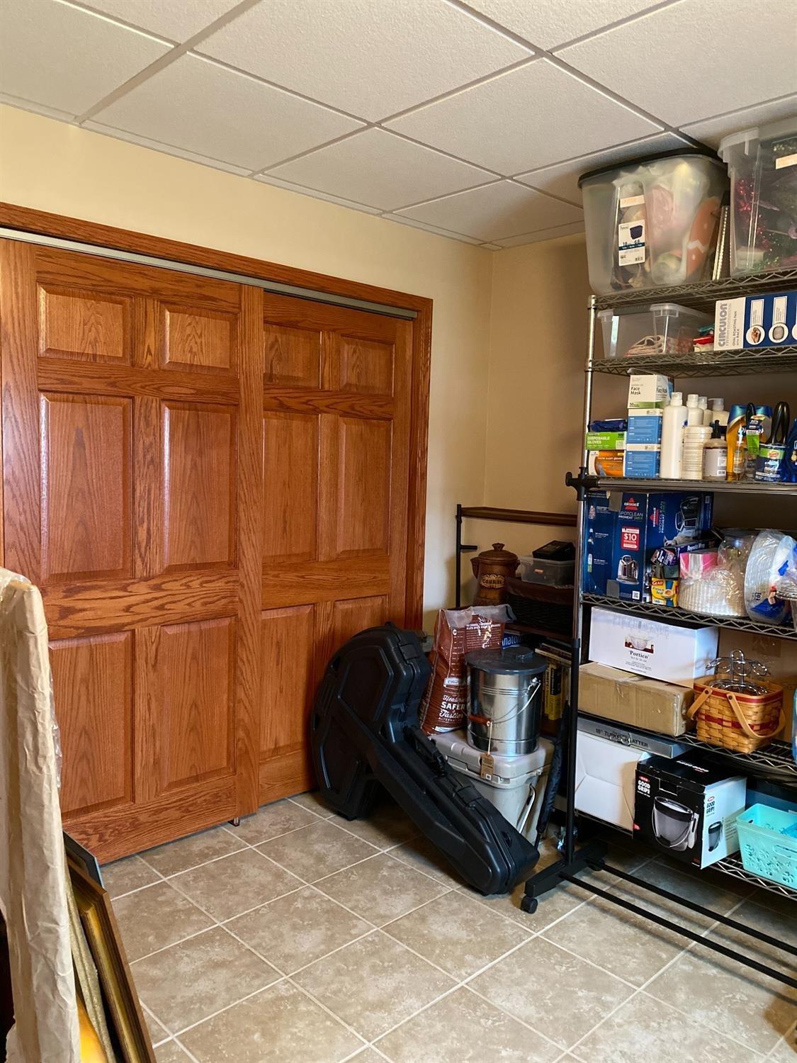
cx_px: 398
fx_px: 798
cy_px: 532
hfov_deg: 53.1
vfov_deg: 67.3
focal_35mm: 26
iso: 500
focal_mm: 4.25
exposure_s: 1/30
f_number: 1.8
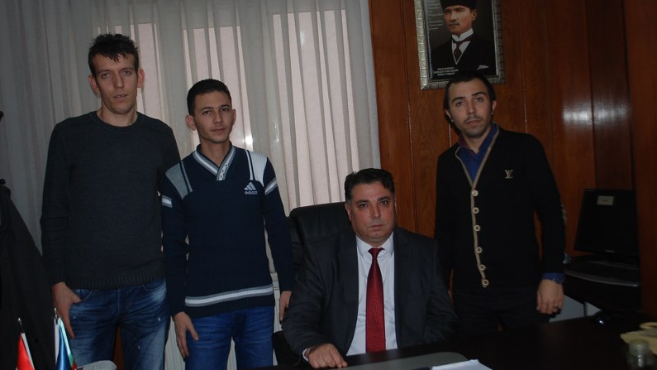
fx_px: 662
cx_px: 329
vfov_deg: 31.2
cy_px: 187
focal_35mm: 38
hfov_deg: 52.8
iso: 200
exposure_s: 1/60
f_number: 4.2
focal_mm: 24
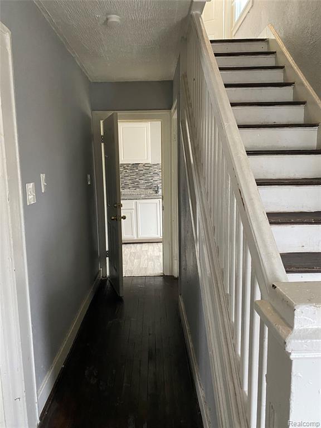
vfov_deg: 67.3
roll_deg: -0.3
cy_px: 214
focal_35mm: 26
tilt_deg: -8.0
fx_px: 321
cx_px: 160
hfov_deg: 53.1
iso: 500
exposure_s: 1/40
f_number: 1.8
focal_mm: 4.25
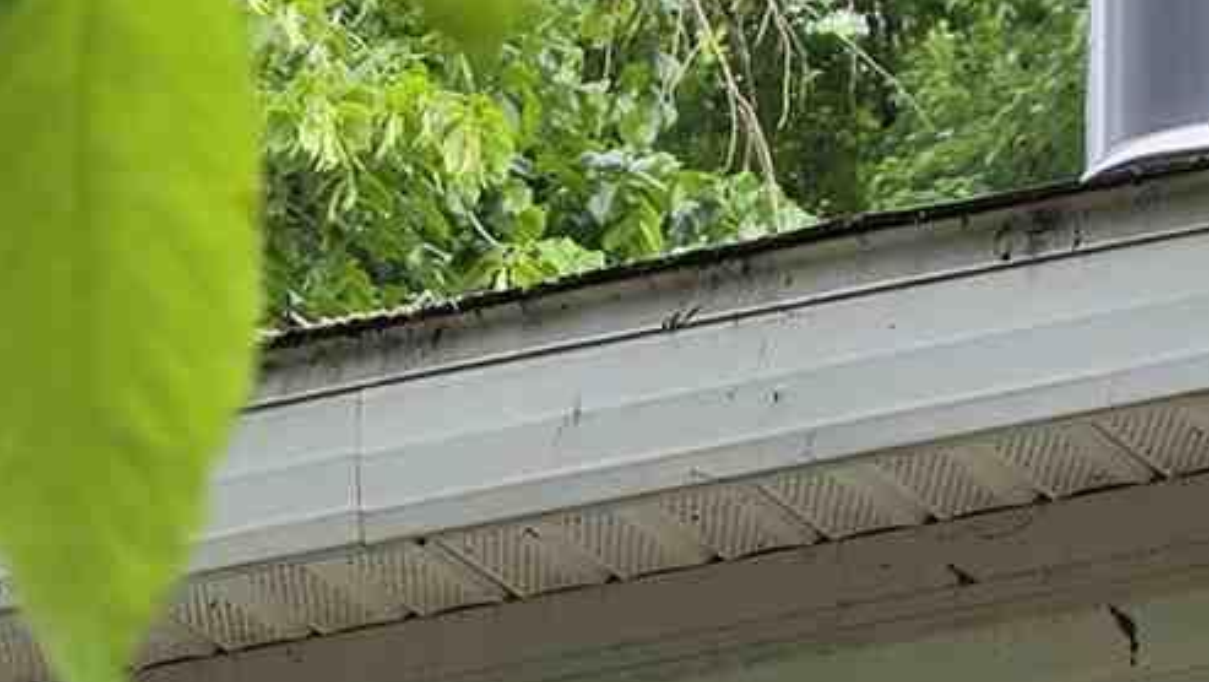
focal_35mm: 156
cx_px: 228
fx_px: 5004
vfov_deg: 6.7
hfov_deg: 13.7
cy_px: 2409
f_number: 1.4
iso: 20
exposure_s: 1/359
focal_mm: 6.5
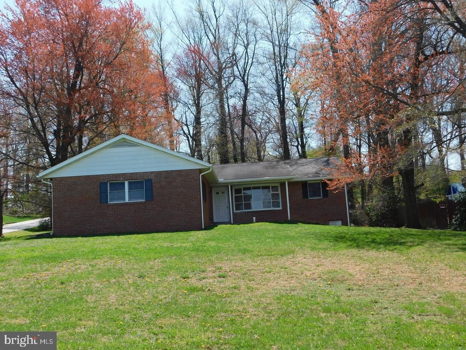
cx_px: 233
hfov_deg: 51.4
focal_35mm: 36
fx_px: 485
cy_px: 175
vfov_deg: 39.7
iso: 125
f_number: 3.5
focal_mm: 6.3
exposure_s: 1/800
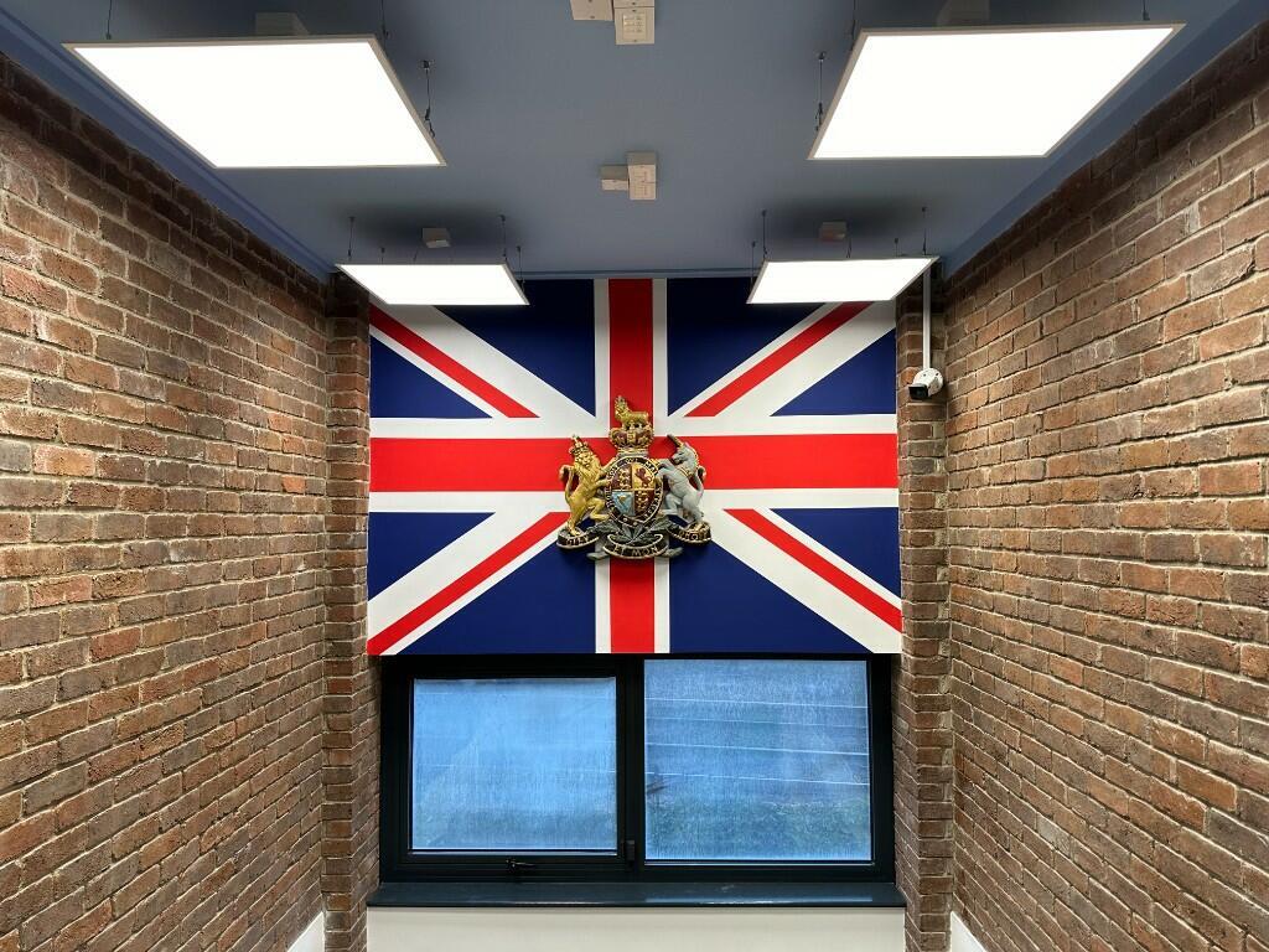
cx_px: 634
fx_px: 880
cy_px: 476
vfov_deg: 56.8
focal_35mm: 24
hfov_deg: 71.6
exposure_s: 1/100
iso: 125
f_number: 1.78
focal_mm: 6.86
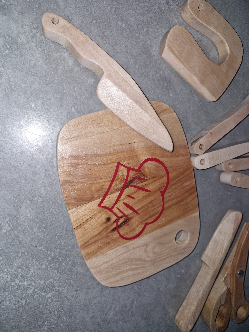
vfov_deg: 73.9
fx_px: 221
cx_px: 124
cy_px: 166
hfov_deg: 58.9
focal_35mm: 23
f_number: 1.8
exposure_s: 1/32
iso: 142
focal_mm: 5.54
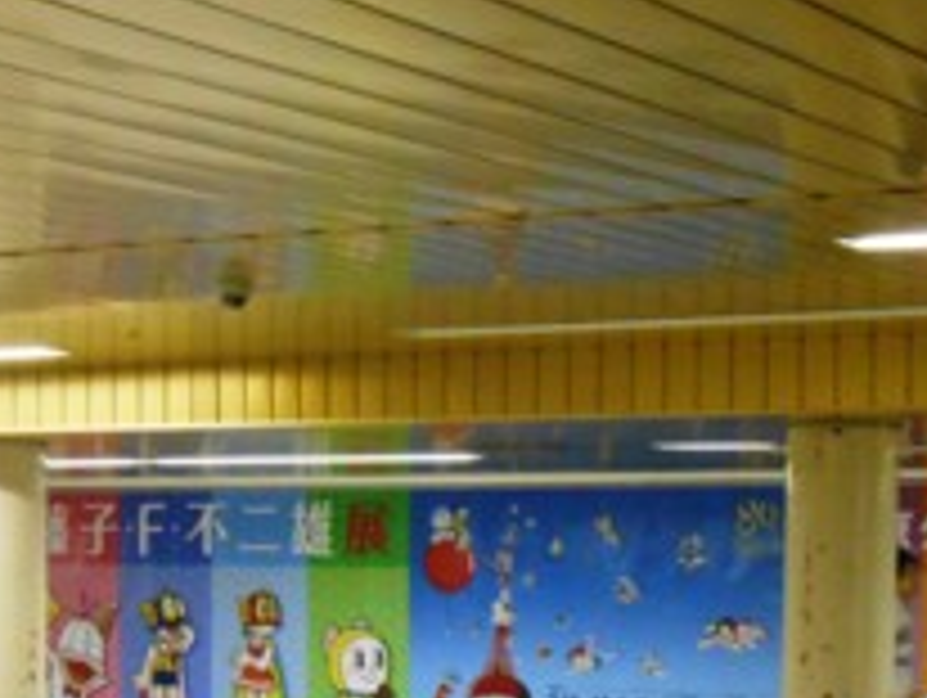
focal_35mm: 96
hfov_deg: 20.3
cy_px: 716
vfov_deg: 15.1
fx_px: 2574
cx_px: 630
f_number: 4.5
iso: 800
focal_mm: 7.8
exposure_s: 1/40
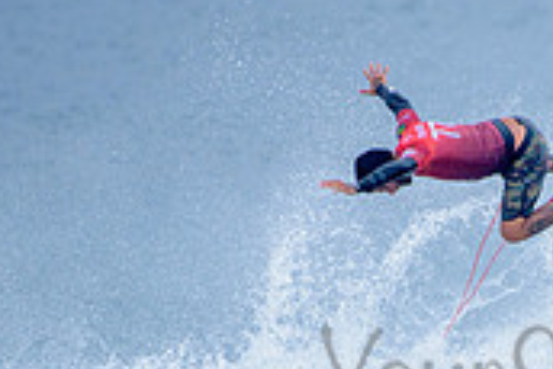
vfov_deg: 0.8
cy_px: 348
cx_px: 653
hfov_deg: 1.2
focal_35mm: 1686
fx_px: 25920
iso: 360
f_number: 5.6
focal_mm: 500
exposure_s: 1/1250
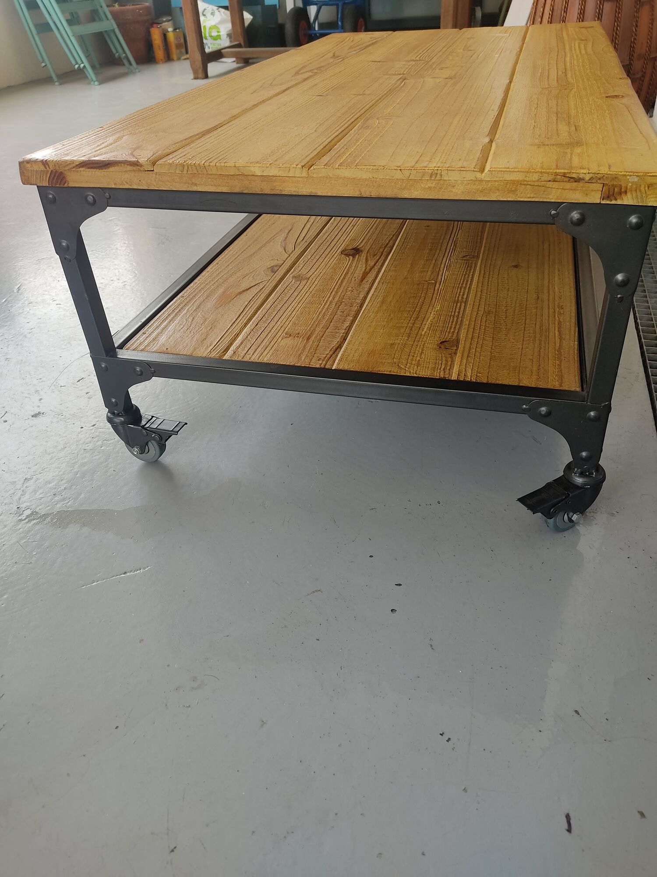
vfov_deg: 67.3
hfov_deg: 53.1
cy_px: 438
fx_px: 658
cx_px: 328
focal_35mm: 26
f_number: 1.79
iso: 126
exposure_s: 1/100
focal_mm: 4.74
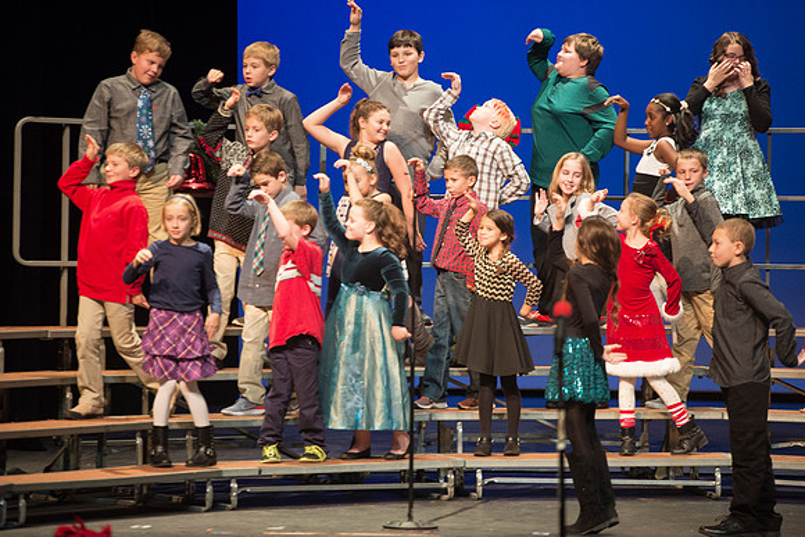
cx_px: 402
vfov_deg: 6.9
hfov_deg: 10.3
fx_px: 4473
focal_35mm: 200
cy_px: 268
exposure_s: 1/160
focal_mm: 200
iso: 2500
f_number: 2.8
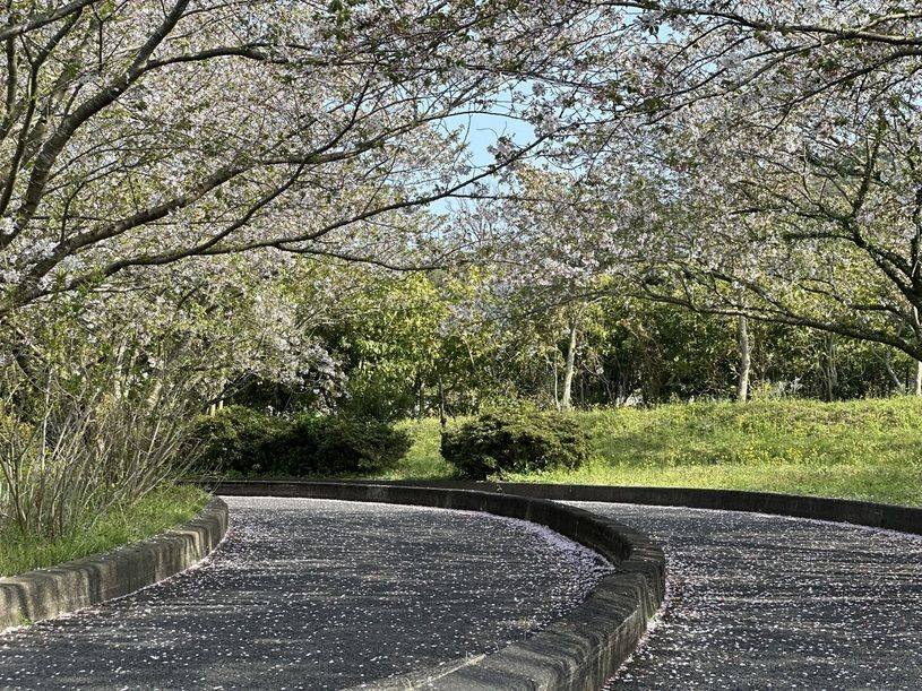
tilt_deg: +5.4
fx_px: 2051
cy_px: 346
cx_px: 461
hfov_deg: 25.3
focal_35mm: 77
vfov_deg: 19.1
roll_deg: -0.6
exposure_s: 1/223
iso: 25
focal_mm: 9
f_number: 2.8
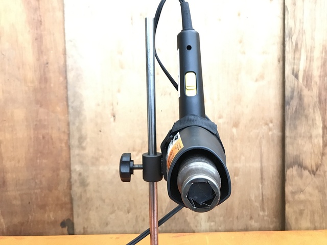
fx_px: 265
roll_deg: +1.4
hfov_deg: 63.4
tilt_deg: -6.7
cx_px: 164
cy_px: 122
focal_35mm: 28
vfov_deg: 49.7
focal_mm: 3.99
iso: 80
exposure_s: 1/15
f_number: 1.8
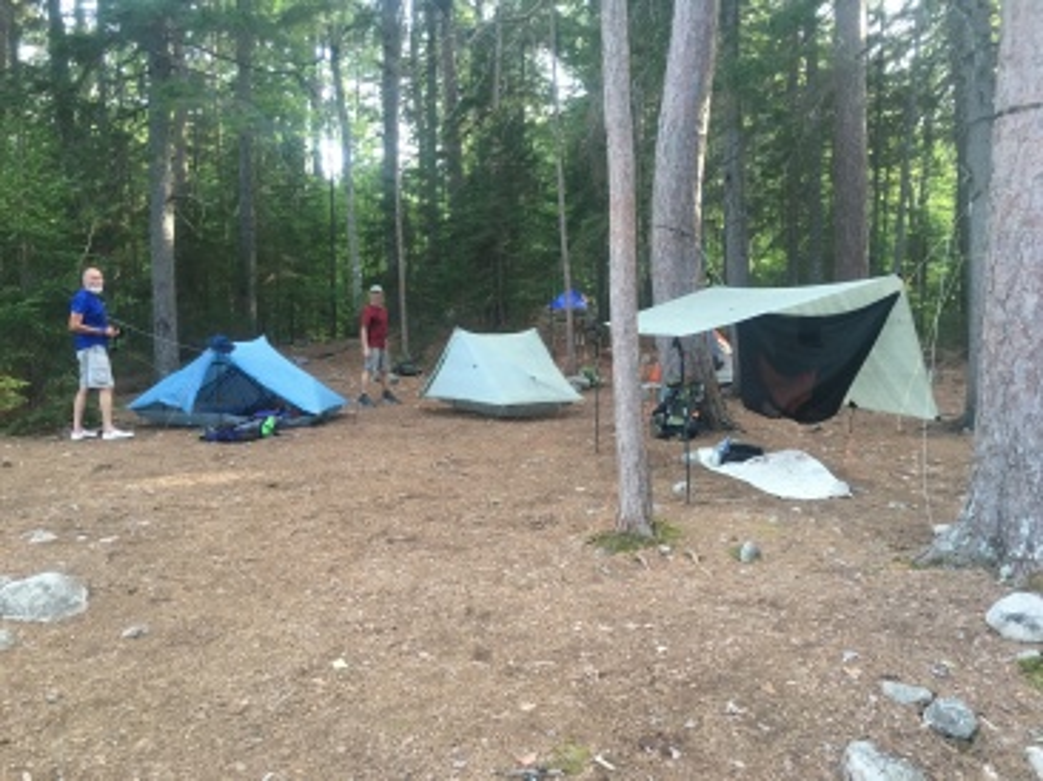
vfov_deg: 48.2
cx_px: 522
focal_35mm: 29
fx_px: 873
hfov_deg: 61.7
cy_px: 390
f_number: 2.2
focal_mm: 4.15
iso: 40
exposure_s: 1/30
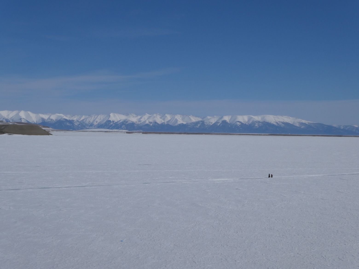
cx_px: 180
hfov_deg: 35.5
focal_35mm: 54
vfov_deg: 27.0
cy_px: 134
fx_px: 560
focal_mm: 9.6
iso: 80
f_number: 8
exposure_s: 1/800
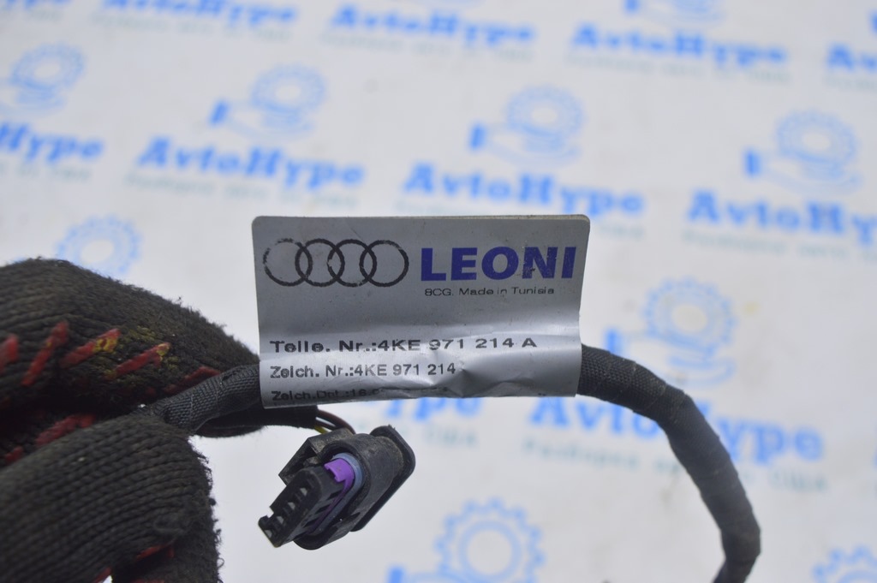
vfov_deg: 36.8
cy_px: 292
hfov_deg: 53.2
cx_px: 438
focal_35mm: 36
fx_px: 876
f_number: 5.6
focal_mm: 24
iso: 400
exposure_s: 1/25
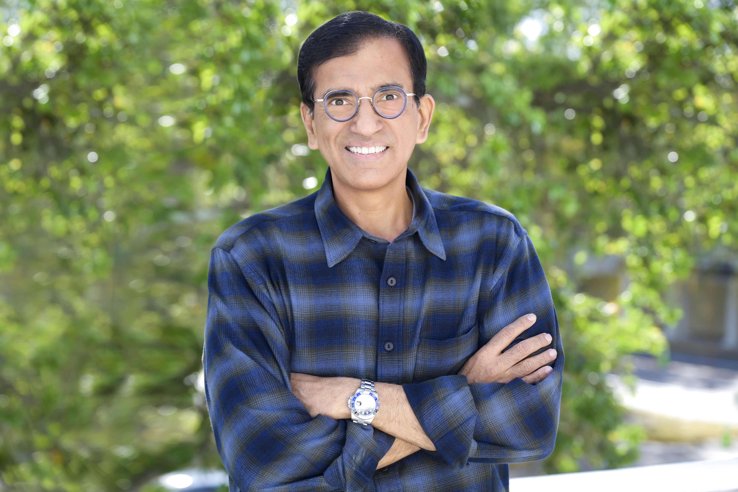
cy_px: 248
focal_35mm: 84
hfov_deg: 24.2
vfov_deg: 16.3
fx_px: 1722
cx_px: 369
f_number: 4
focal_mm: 83
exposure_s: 1/125
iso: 50
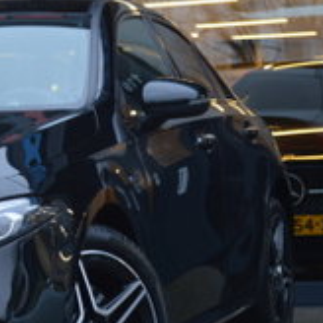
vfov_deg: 10.2
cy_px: 164
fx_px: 1805
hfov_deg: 10.0
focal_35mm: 171
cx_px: -113
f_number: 5.3
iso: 400
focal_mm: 46
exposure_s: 1/30
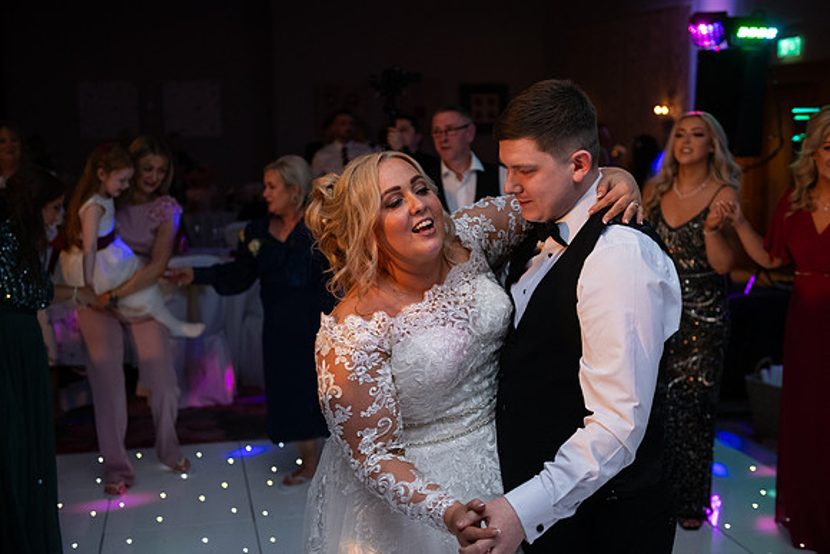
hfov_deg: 41.1
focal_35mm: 48
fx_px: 1107
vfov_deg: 28.1
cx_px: 415
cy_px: 277
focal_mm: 48
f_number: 3.5
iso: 1250
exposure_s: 1/160
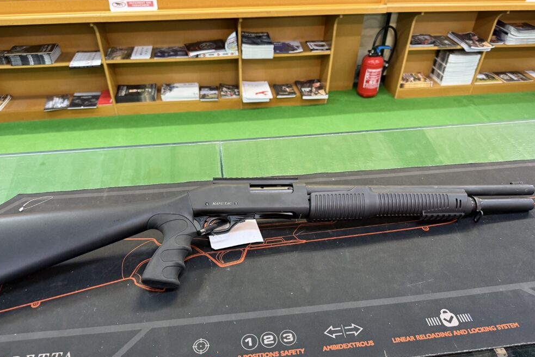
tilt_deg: -36.6
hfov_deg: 69.4
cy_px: 168
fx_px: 386
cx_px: 266
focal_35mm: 26
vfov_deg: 49.5
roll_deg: -2.0
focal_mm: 6.76
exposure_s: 1/50
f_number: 1.78
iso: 250
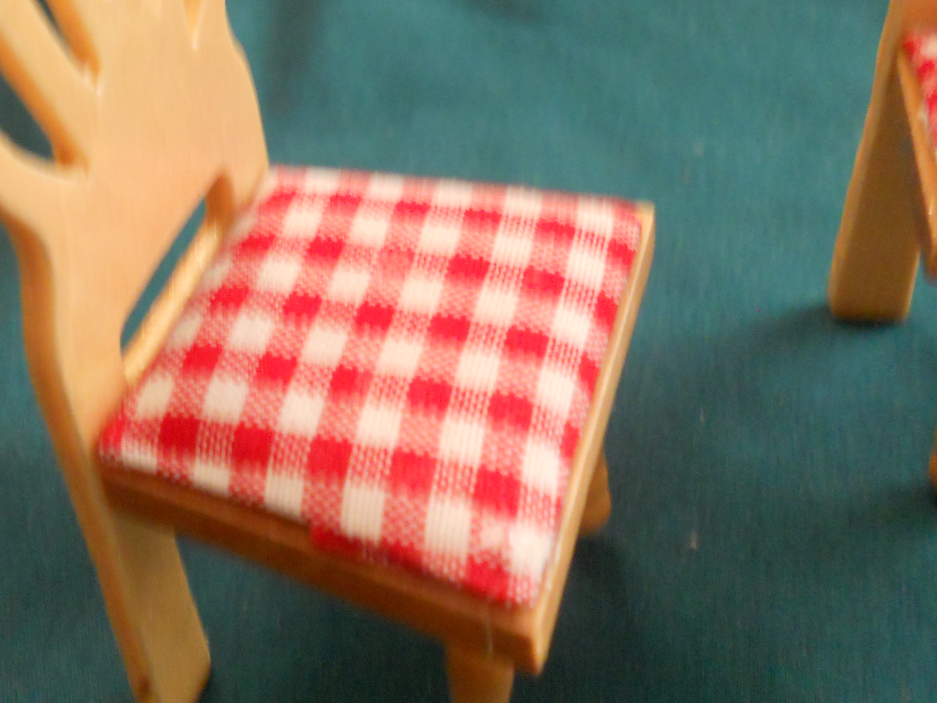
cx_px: 274
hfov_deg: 35.0
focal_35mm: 54
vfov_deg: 26.6
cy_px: 163
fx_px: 1462
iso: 400
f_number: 3.5
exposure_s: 1/30
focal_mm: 5.8
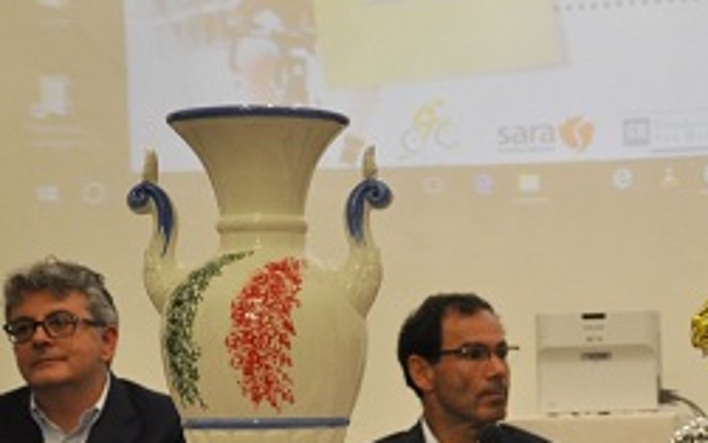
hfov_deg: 18.6
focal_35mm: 111
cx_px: 575
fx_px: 2142
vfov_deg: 11.7
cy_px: 422
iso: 800
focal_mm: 38
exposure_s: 1/50
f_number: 4.5
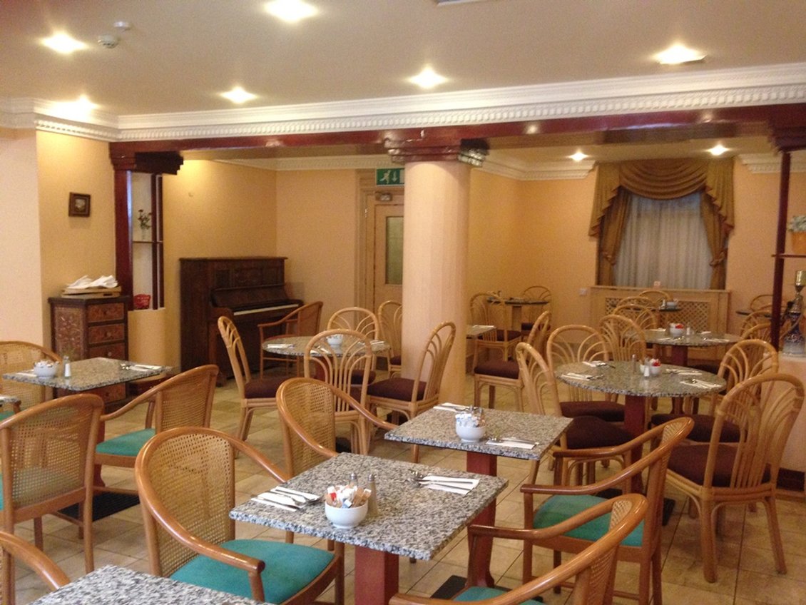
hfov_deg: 55.3
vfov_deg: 43.0
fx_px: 769
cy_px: 302
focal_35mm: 33
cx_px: 403
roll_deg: -1.7
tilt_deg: -5.9
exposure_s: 1/17
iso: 400
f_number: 2.4
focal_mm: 4.12
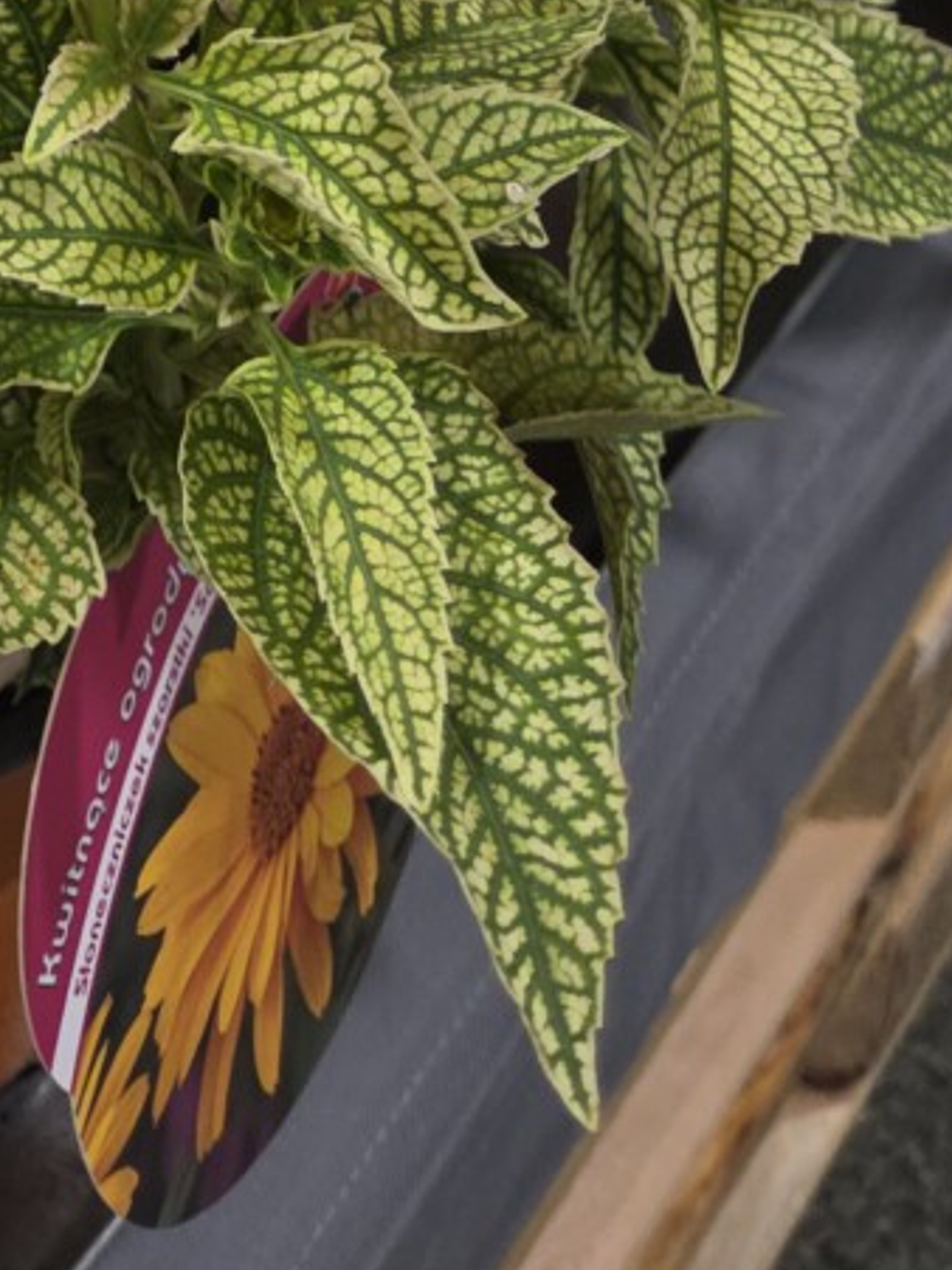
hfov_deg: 17.1
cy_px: -905
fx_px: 3045
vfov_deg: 19.0
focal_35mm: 83
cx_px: -155
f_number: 1.8
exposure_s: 1/100
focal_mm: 5.4
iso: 50
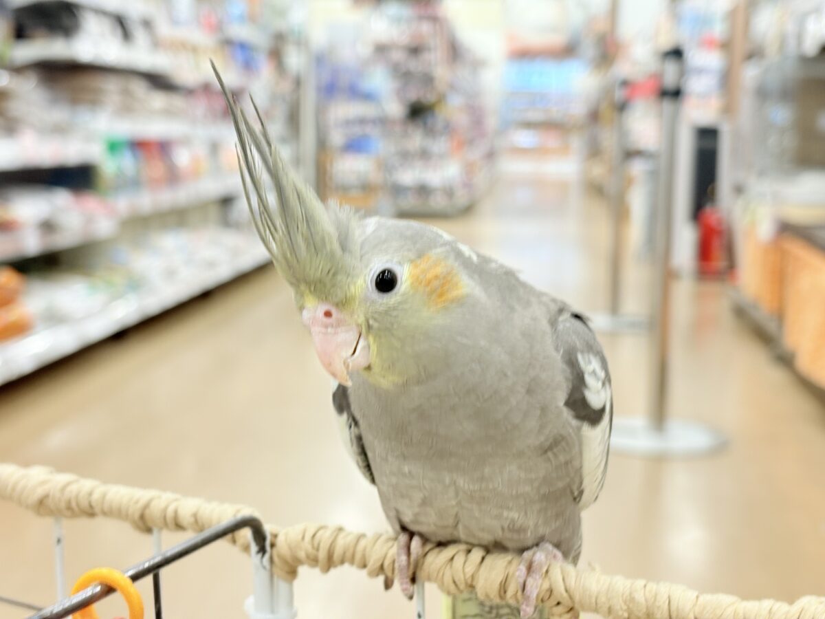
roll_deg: +0.0
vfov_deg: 28.0
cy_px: 310
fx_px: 1239
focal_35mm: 52
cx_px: 412
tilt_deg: -8.0
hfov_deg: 36.8
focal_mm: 5.96
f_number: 1.6
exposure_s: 1/50
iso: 64
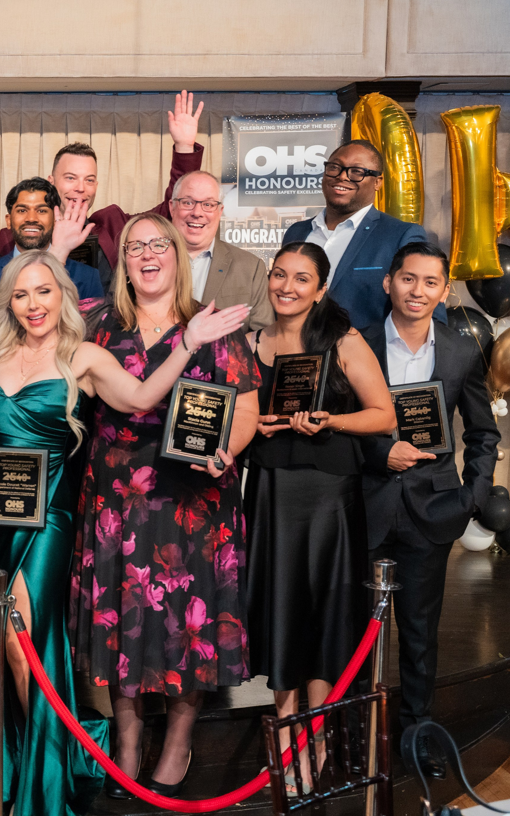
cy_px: 365
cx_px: -127
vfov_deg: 35.1
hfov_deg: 20.7
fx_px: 1290
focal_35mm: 58
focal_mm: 33.4
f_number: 4
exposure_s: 1/160
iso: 2500
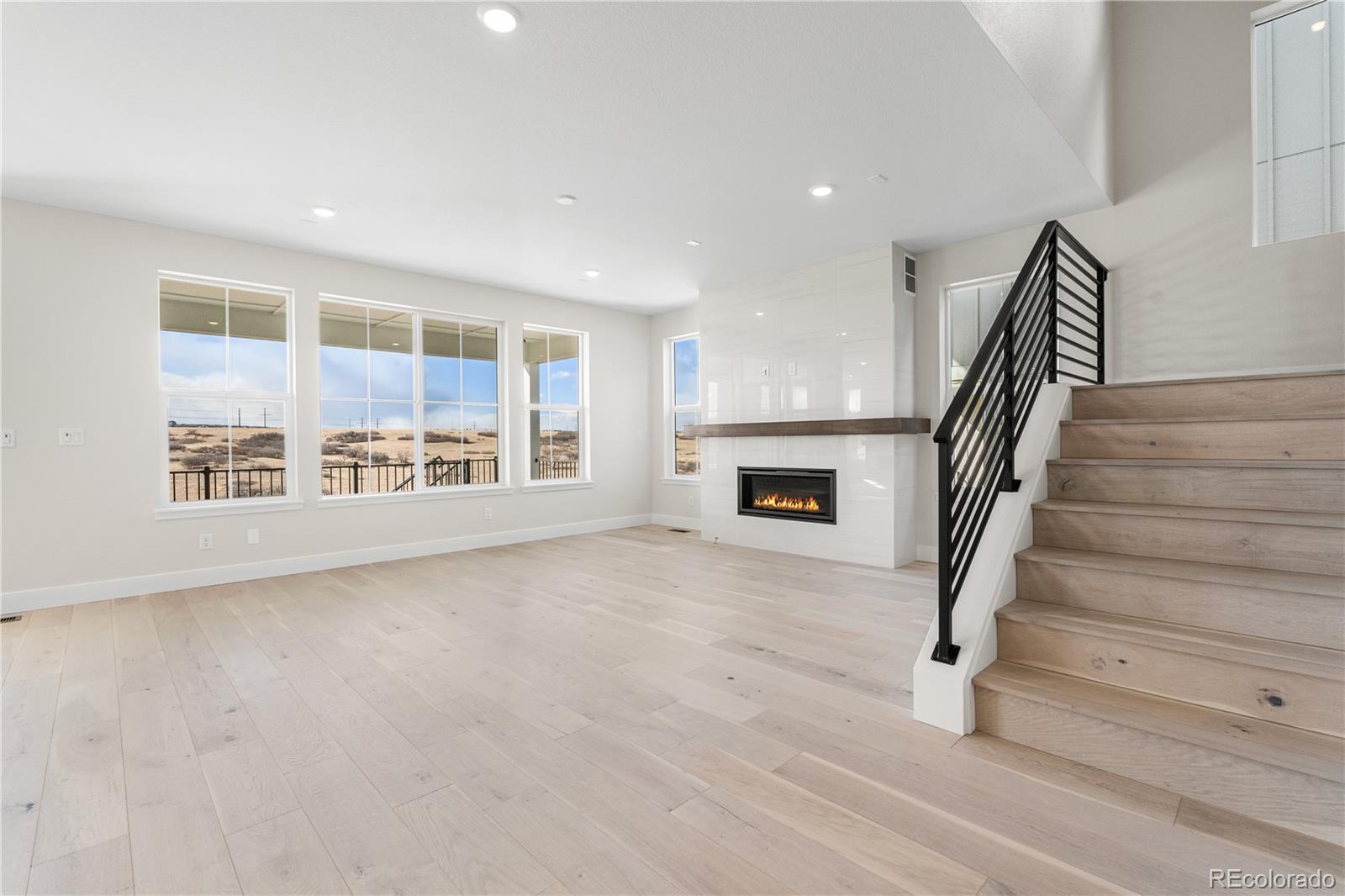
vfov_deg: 73.7
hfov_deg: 96.7
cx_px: 672
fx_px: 598
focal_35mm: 16
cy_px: 448
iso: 500
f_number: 8
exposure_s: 1/60
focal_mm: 16
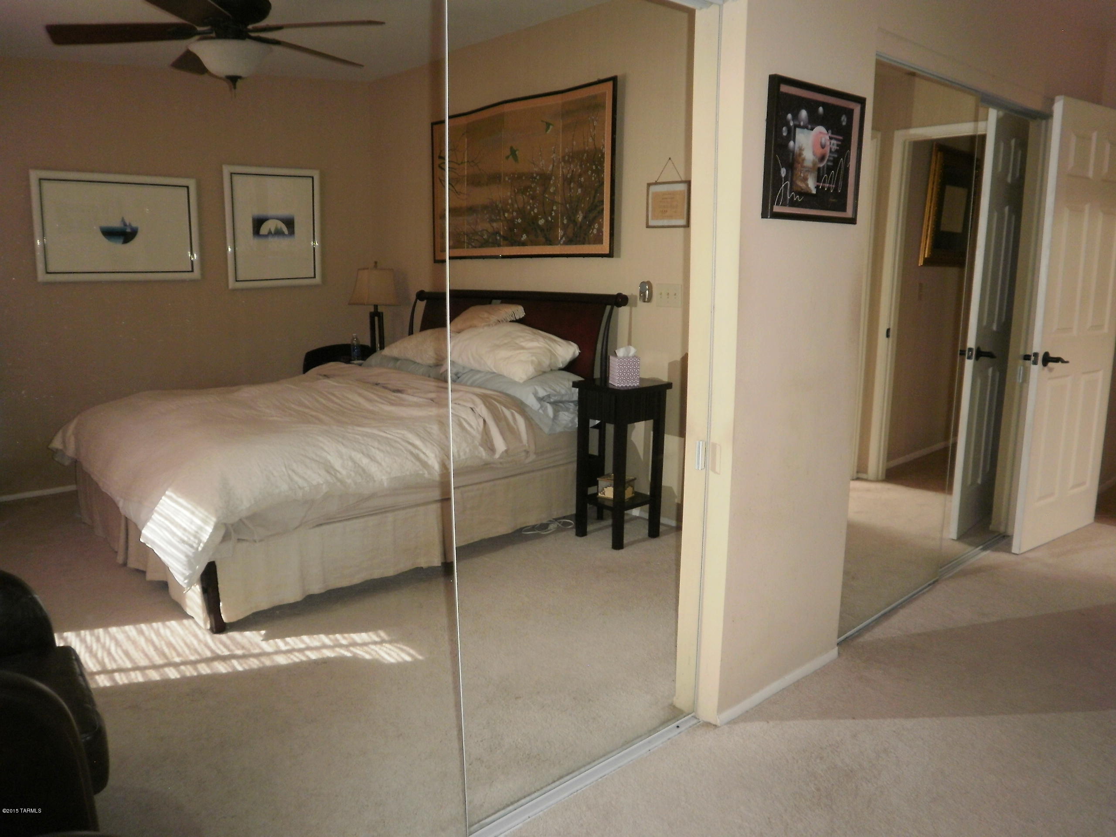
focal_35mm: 26
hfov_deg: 67.3
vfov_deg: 53.1
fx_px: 838
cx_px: 558
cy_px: 418
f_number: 2.6
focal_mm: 4.65
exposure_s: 1/25
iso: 125
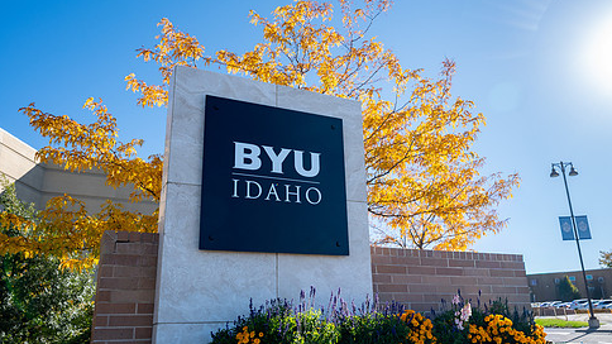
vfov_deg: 36.7
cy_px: 168
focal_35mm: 32
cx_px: 343
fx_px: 519
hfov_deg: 60.8
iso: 125
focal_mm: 25.5
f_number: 5
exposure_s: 1/640
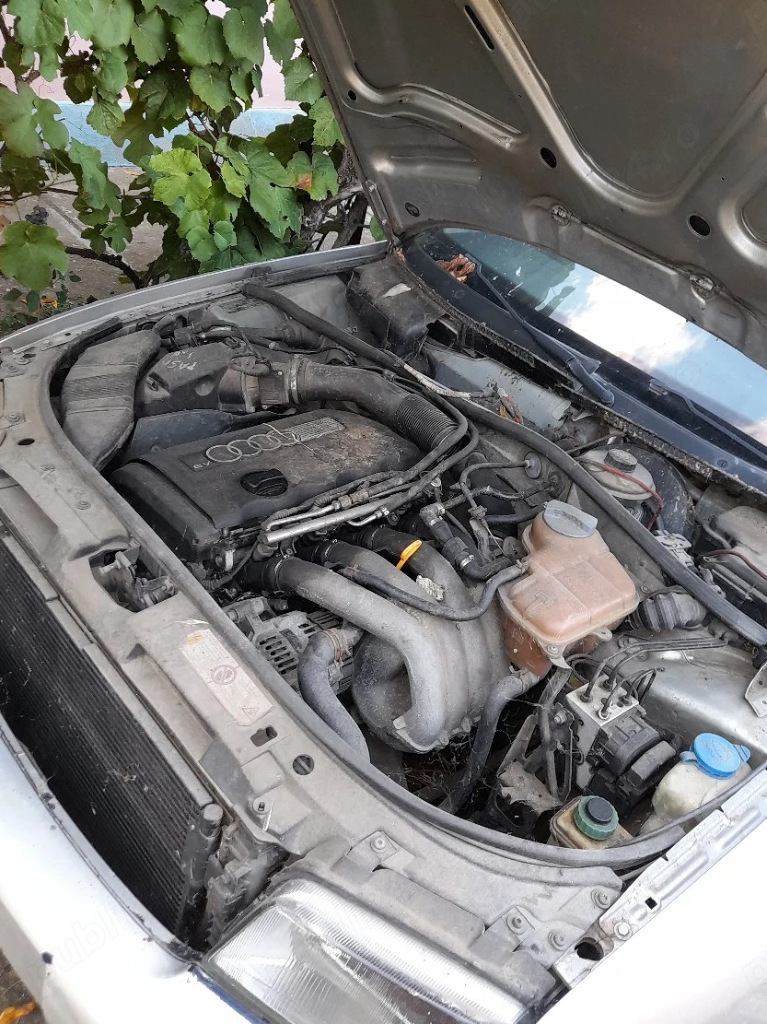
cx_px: 424
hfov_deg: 46.7
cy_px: 471
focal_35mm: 30
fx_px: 886
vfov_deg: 59.9
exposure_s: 1/50
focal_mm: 4.6
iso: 80
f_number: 2
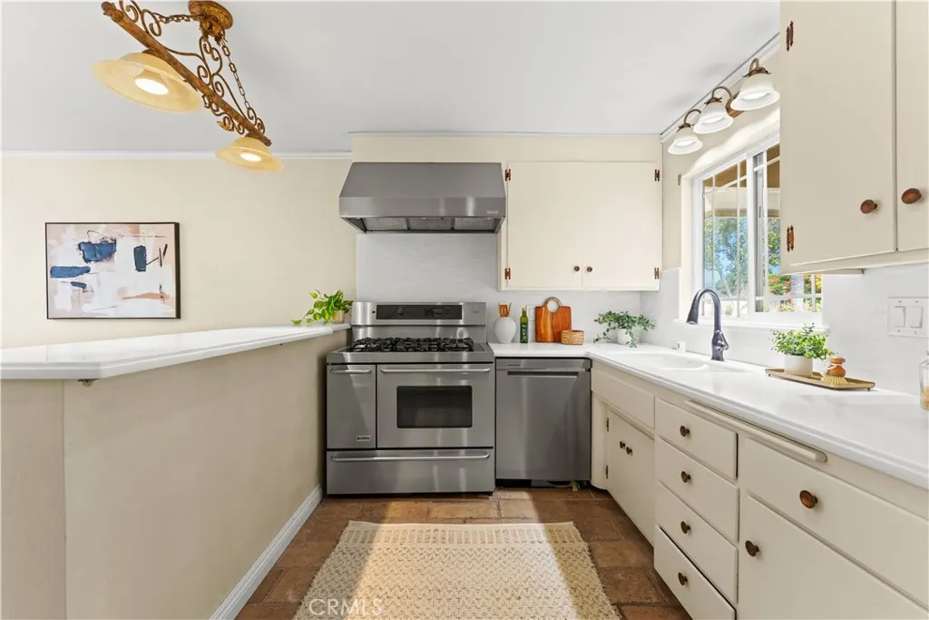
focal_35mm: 14
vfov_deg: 81.2
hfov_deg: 104.2
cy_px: 310
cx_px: 464
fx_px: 361
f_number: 6.3
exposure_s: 1/6
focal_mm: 14
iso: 320
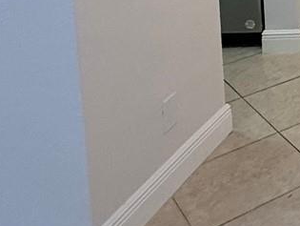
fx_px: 616
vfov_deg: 17.4
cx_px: 588
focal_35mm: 71
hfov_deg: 18.6
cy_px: -166
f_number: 2.2
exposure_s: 1/120
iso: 160
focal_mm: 2.22
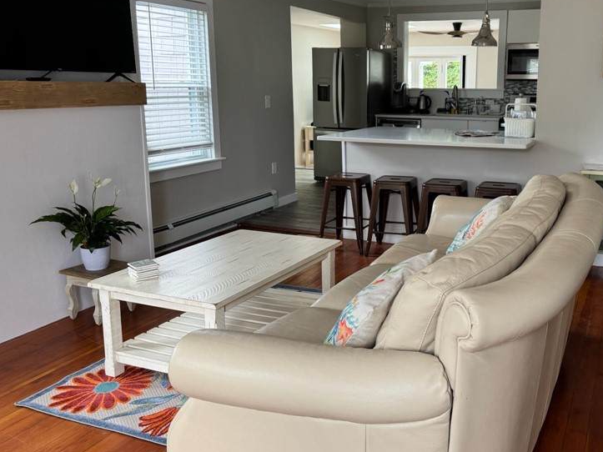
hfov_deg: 52.7
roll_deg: -1.0
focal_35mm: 34
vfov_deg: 41.6
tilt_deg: -10.8
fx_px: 592
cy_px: 188
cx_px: 413
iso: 125
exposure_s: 1/121
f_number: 1.78
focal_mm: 6.76
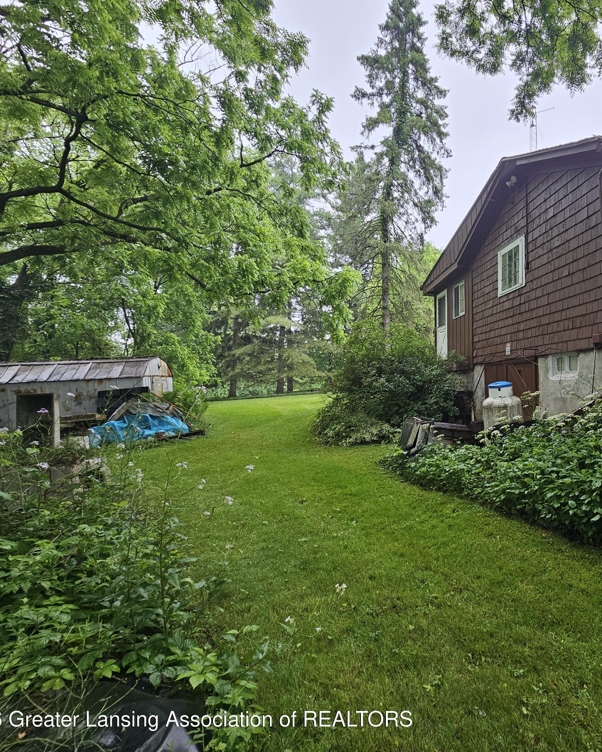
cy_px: 376
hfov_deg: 71.3
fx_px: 379
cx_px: 457
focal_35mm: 17
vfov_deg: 89.6
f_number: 2.2
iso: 50
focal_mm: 2.2
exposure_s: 1/120
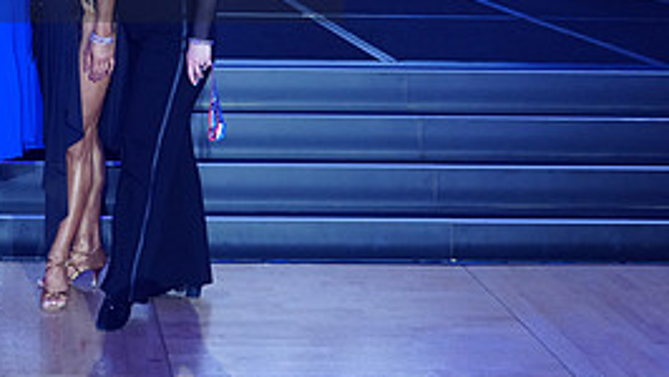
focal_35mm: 80
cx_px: 70
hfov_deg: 25.7
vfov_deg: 14.7
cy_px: -44
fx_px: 1420
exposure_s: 1/320
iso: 2000
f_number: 4
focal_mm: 35
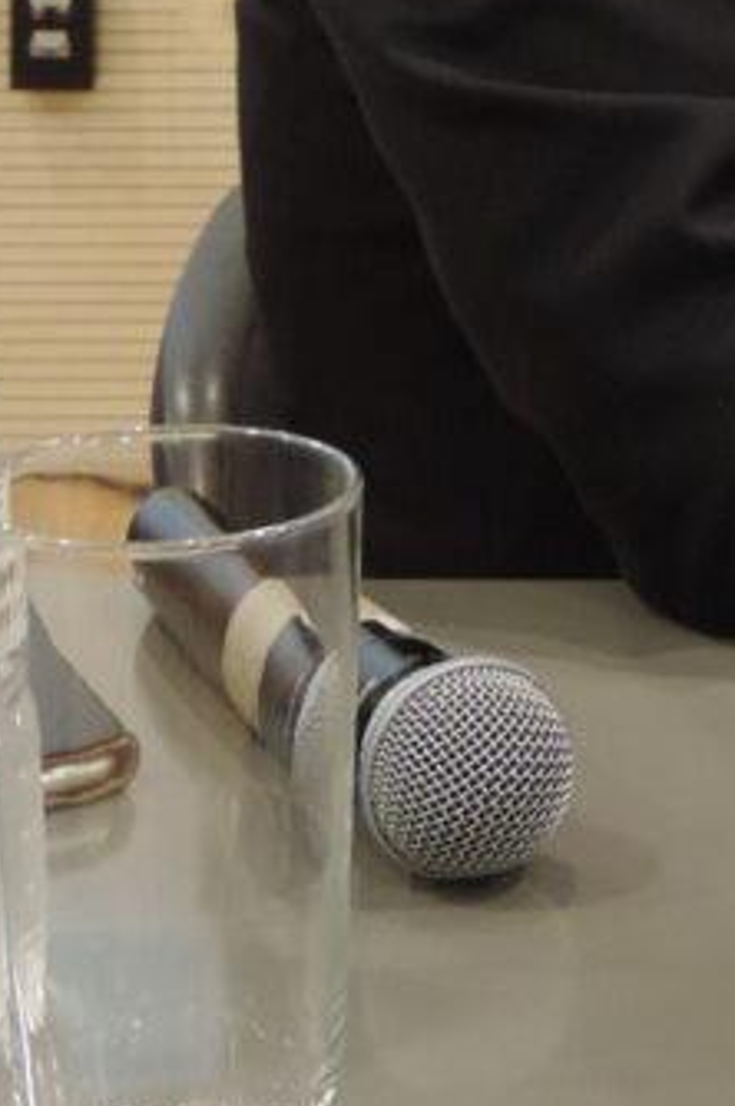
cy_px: -467
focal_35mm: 150
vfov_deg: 13.1
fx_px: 4603
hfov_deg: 9.0
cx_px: 957
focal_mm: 8.3
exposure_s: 1/25
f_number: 3.5
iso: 400
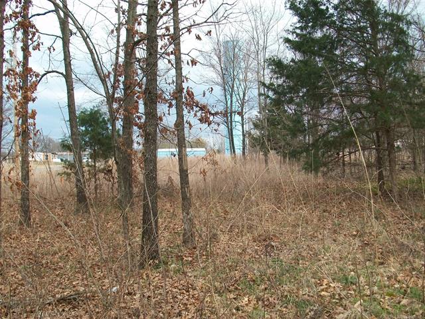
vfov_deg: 41.8
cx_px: 212
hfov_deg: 54.0
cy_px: 160
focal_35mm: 34
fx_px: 417
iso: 80
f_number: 2.8
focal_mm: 5.7
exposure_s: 1/640
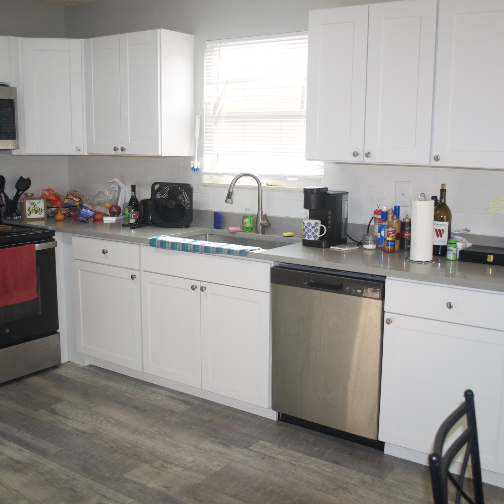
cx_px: 271
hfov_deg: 42.8
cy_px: 248
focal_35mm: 39
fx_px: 642
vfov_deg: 42.8
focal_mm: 20
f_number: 5.6
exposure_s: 1/80
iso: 200
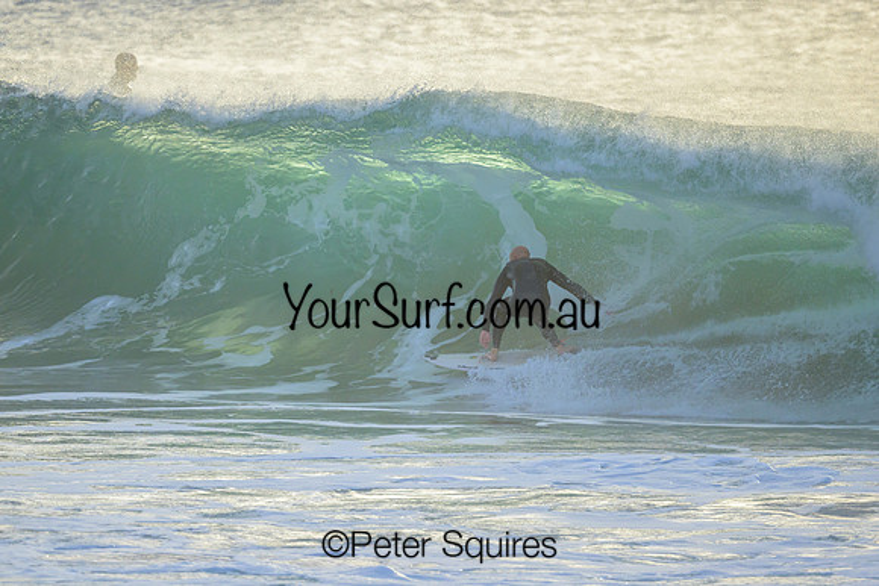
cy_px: 293
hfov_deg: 2.6
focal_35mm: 800
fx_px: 19537
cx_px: 440
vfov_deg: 1.7
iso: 1400
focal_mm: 800
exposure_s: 1/2500
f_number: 6.3
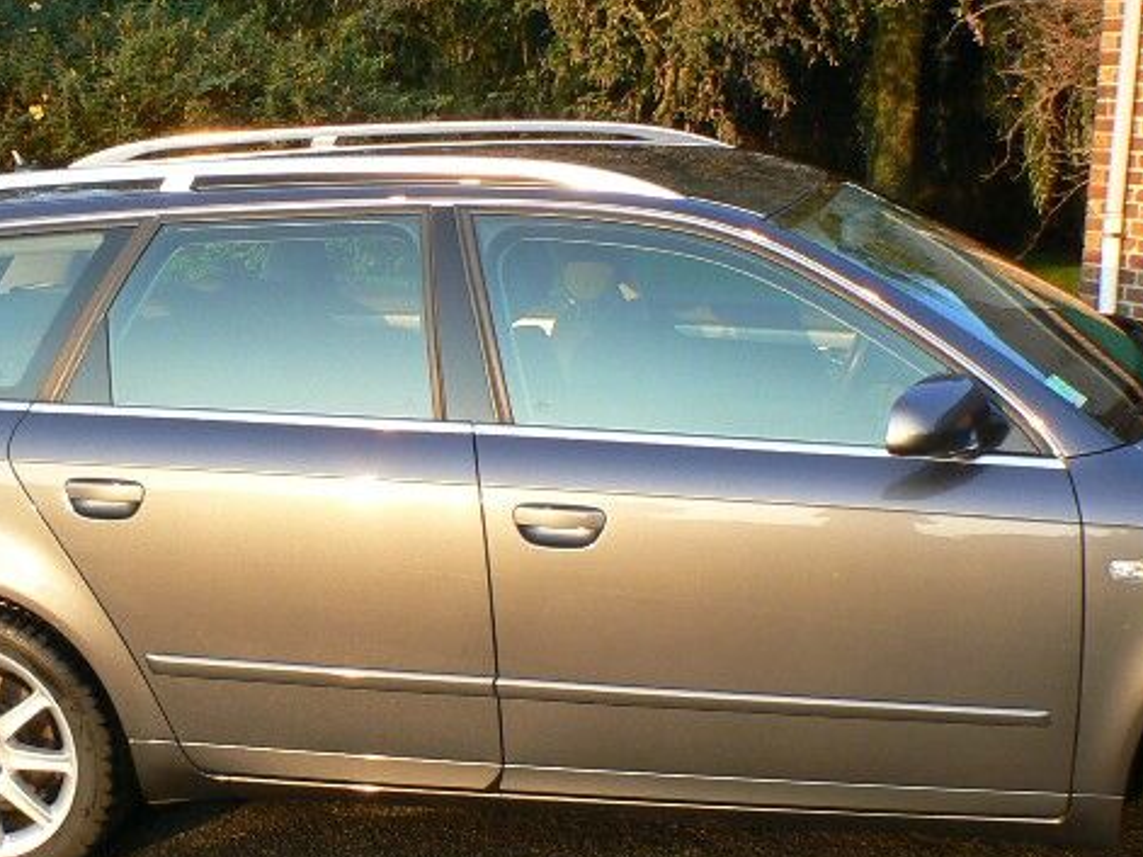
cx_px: 597
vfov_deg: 16.9
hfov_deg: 22.5
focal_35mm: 87
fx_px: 2872
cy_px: 534
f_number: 4
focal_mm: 6.7
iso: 80
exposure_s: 1/100
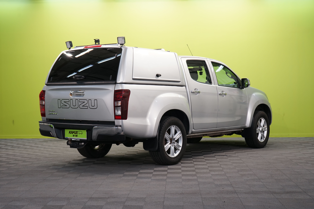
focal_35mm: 59
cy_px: 104
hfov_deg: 33.9
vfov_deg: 23.0
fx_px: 515
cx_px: 157
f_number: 5.6
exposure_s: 1/40
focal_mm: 59
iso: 500
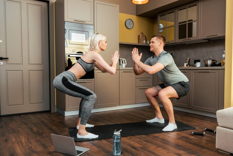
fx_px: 214
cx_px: 119
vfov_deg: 40.0
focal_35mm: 33
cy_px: 80
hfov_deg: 57.2
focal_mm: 32
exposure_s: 1/160
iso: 160
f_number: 5
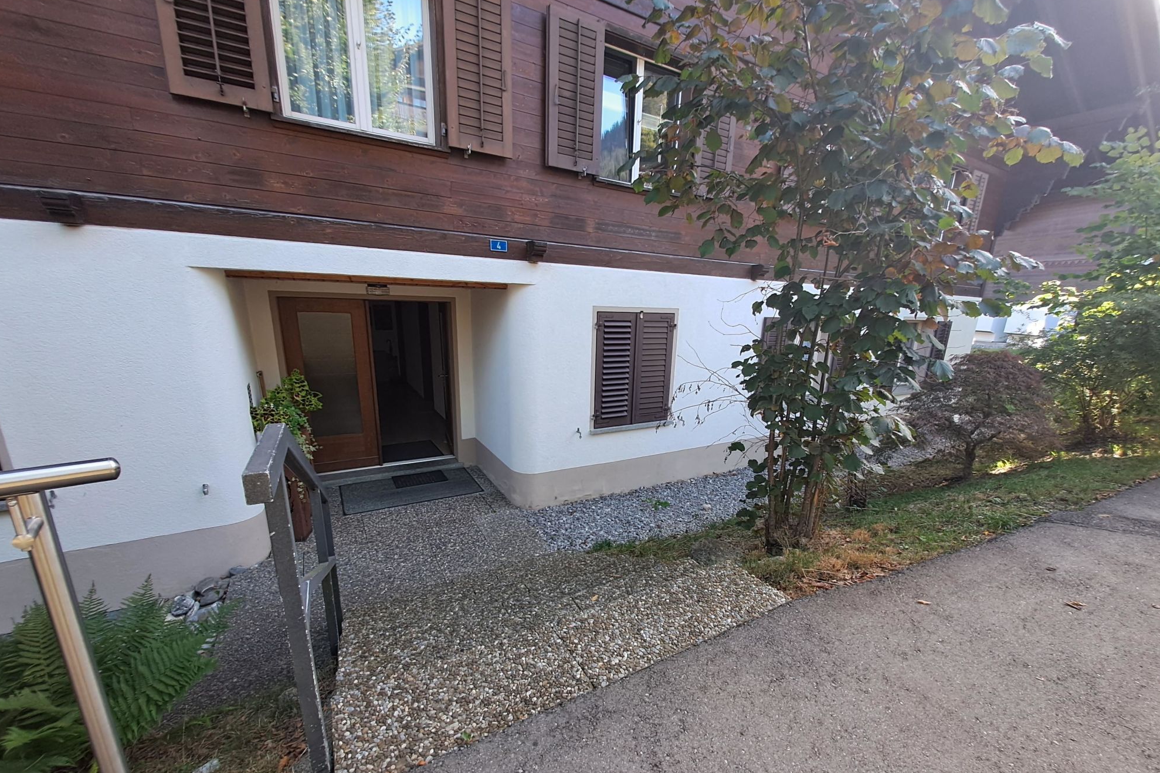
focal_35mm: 14
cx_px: 595
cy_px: 423
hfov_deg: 104.2
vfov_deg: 81.0
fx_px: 451
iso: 80
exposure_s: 1/100
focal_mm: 1.42
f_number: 2.2
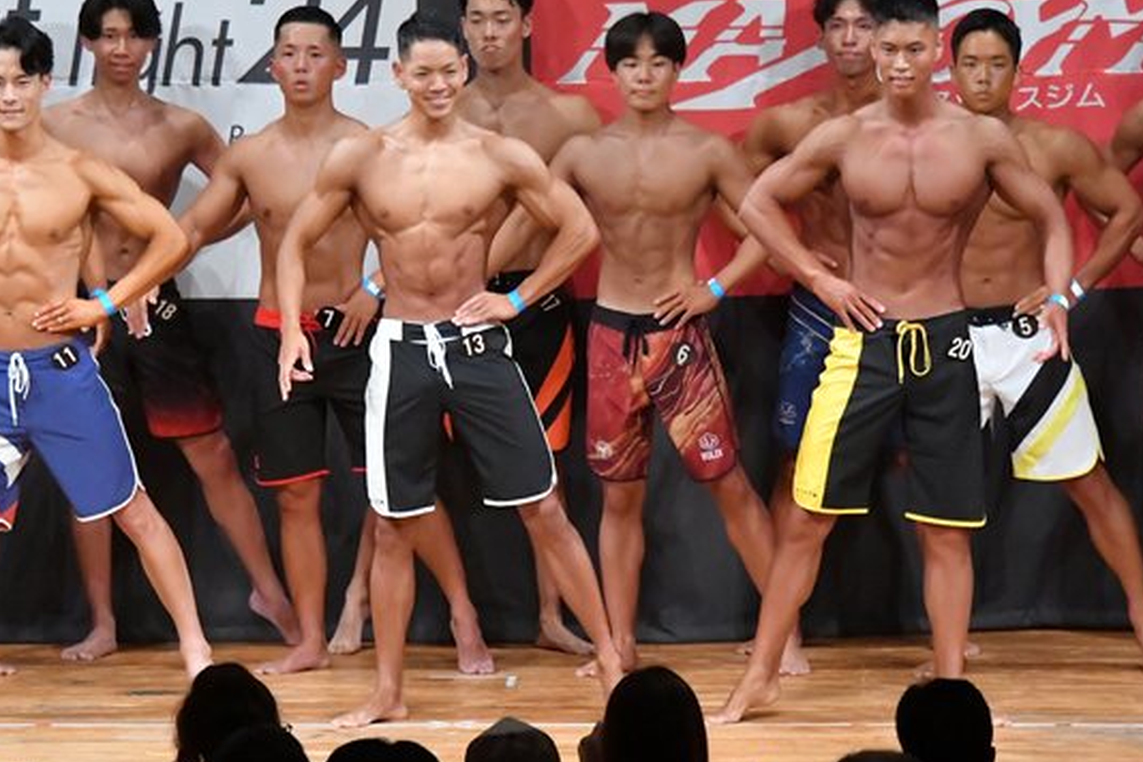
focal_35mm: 293
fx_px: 9302
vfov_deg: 4.7
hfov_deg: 7.0
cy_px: 368
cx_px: 444
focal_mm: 135
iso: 10000
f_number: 5.6
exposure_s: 1/400
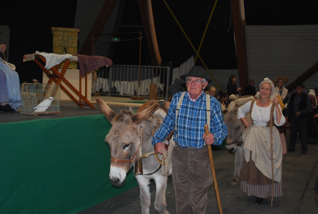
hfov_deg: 43.5
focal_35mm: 45
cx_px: 159
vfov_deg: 30.0
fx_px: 398
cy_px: 107
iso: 320
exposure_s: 1/60
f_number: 4.8
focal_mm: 30
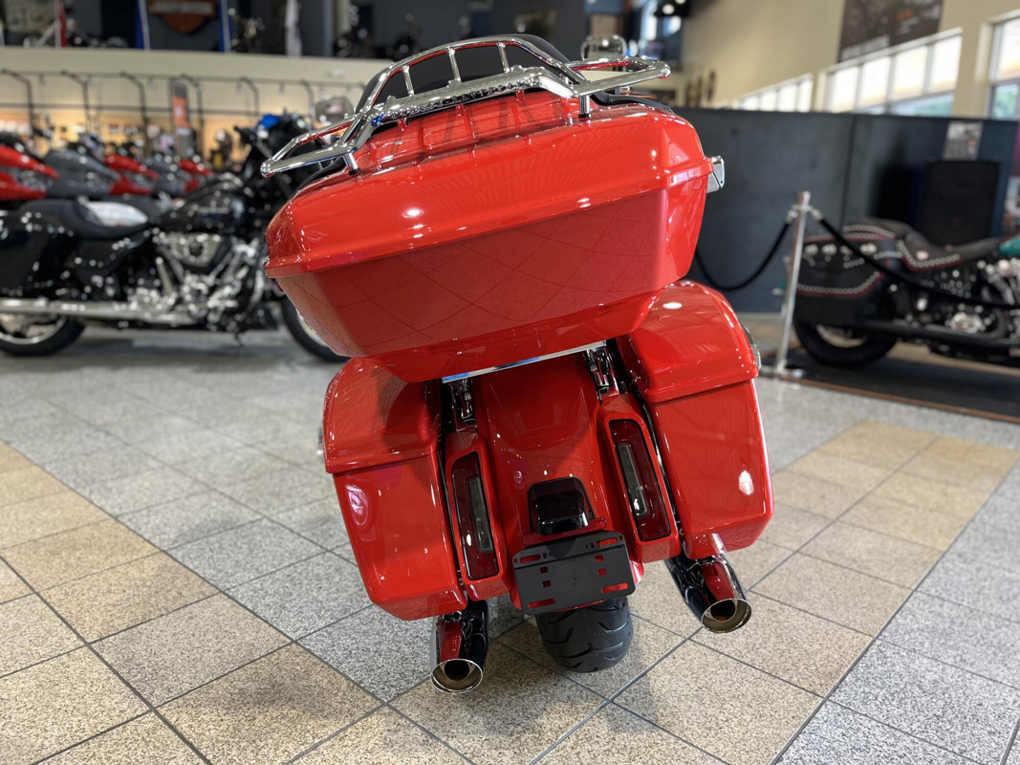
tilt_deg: -14.6
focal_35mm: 26
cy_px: 382
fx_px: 766
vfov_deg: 53.1
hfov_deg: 67.3
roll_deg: -1.3
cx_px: 510
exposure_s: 1/60
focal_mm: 5.1
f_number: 1.6
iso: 100
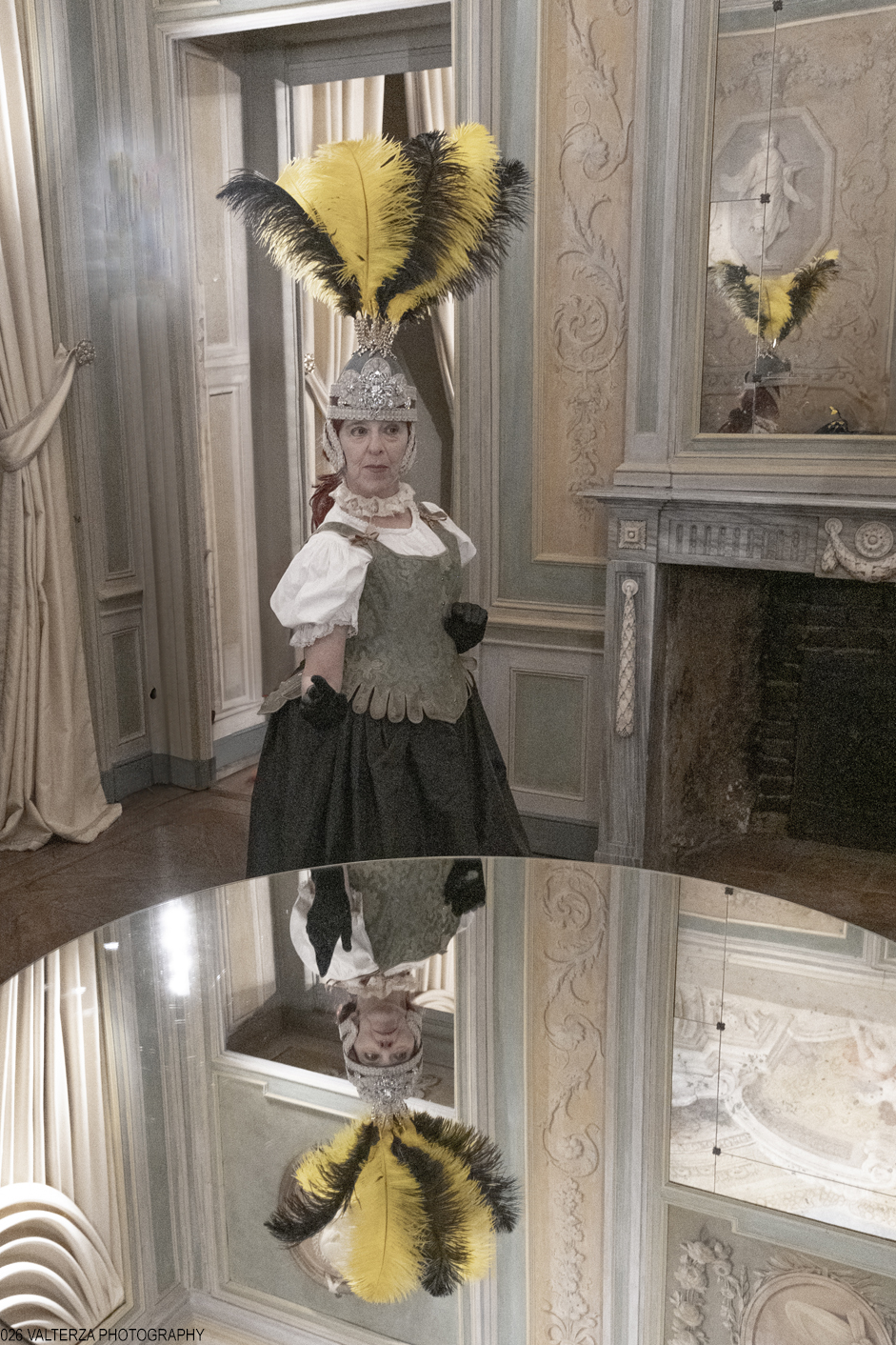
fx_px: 1270
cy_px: 707
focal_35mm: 34
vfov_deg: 55.8
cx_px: 443
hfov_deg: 38.9
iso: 5000
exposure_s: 1/125
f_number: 4
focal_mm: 21.2
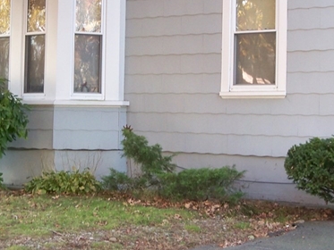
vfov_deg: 15.4
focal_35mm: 96
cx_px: 172
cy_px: 105
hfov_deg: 20.4
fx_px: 927
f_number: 3.5
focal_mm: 6.2
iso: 80
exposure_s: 1/30
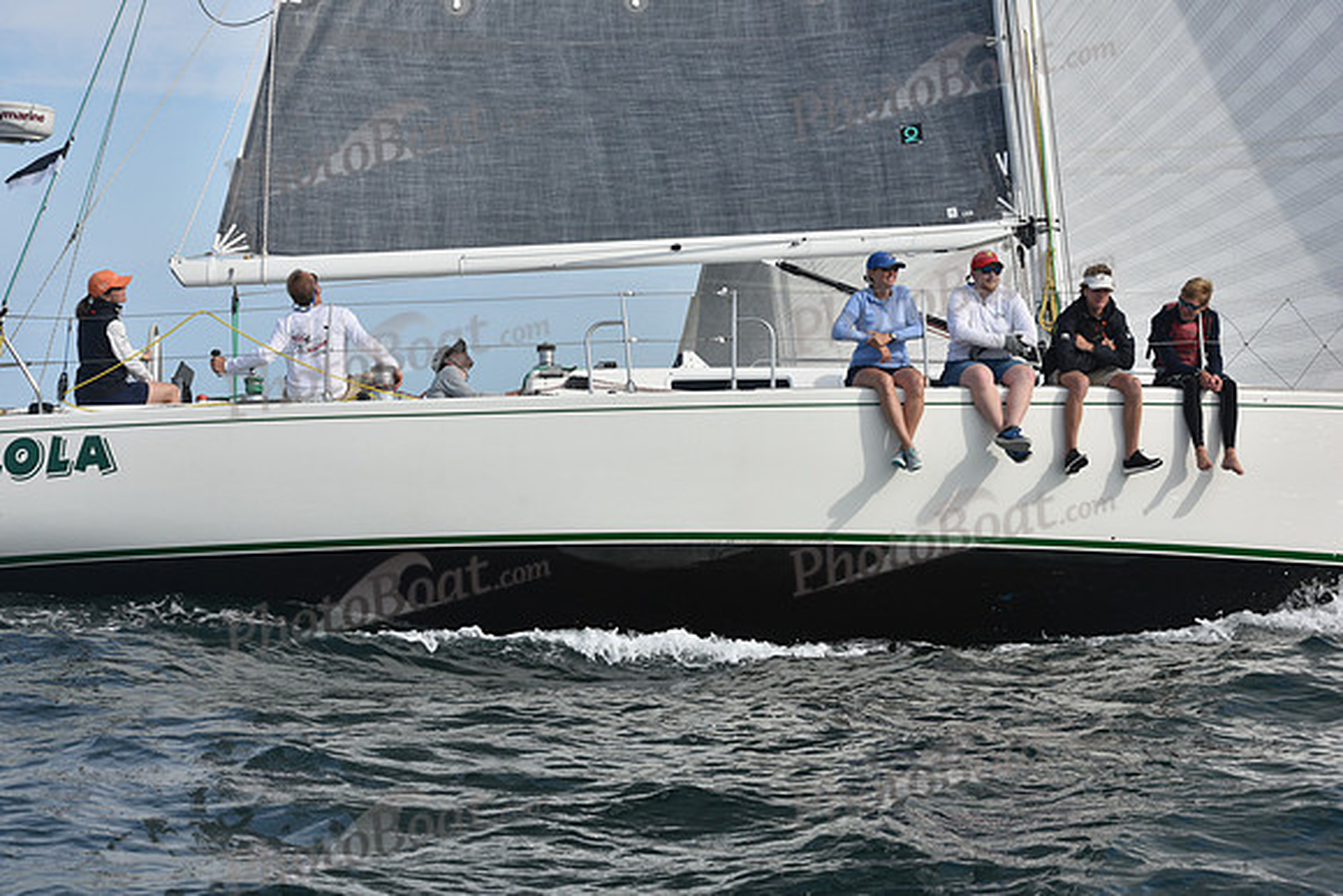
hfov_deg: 24.8
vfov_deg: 16.7
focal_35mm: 82
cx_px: 672
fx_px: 3060
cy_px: 448
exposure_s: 1/1000
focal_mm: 82
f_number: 9
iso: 320
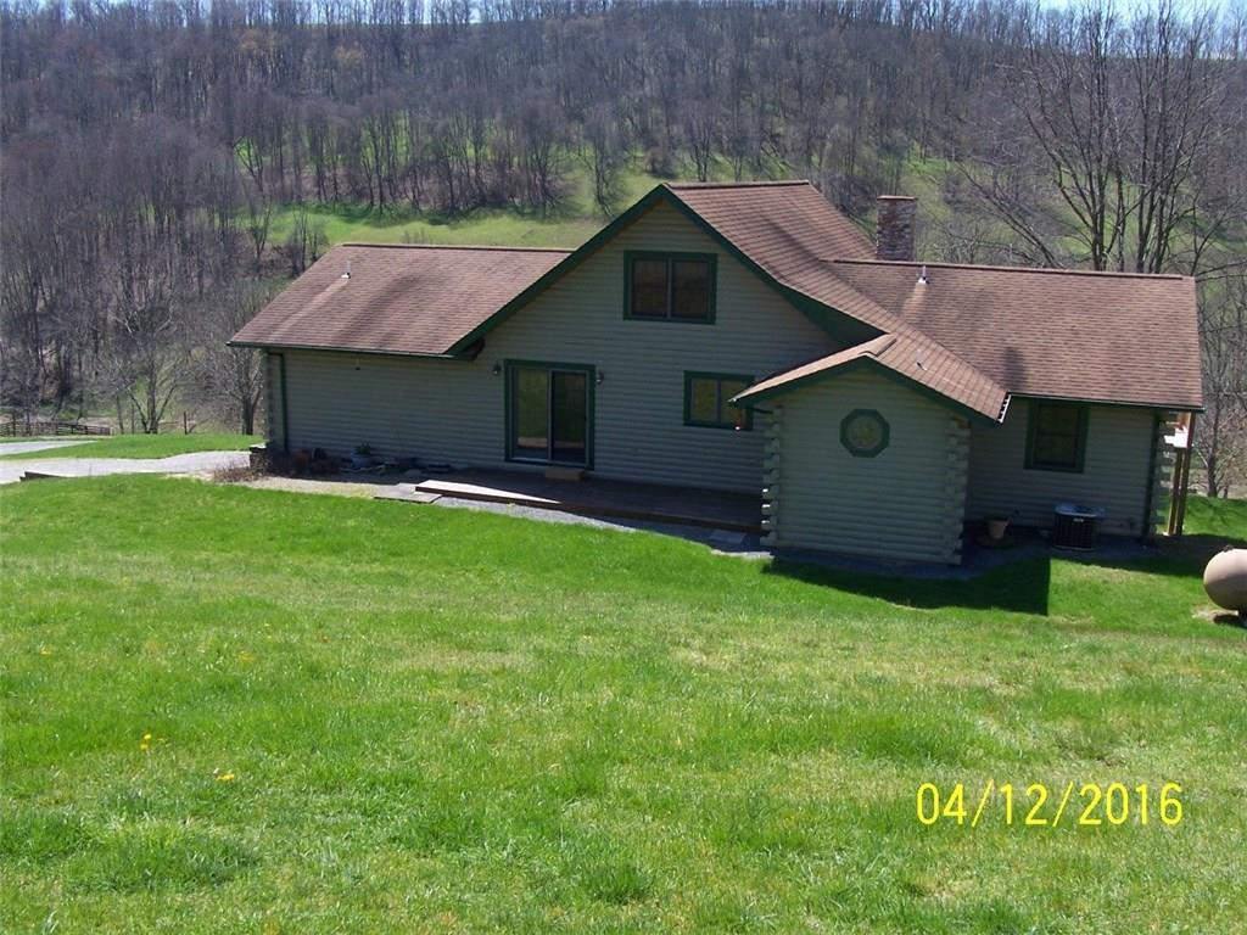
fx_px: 1261
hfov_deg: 52.6
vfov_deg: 40.7
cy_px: 468
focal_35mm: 35
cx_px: 624
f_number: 4
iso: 80
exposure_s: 1/350
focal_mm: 6
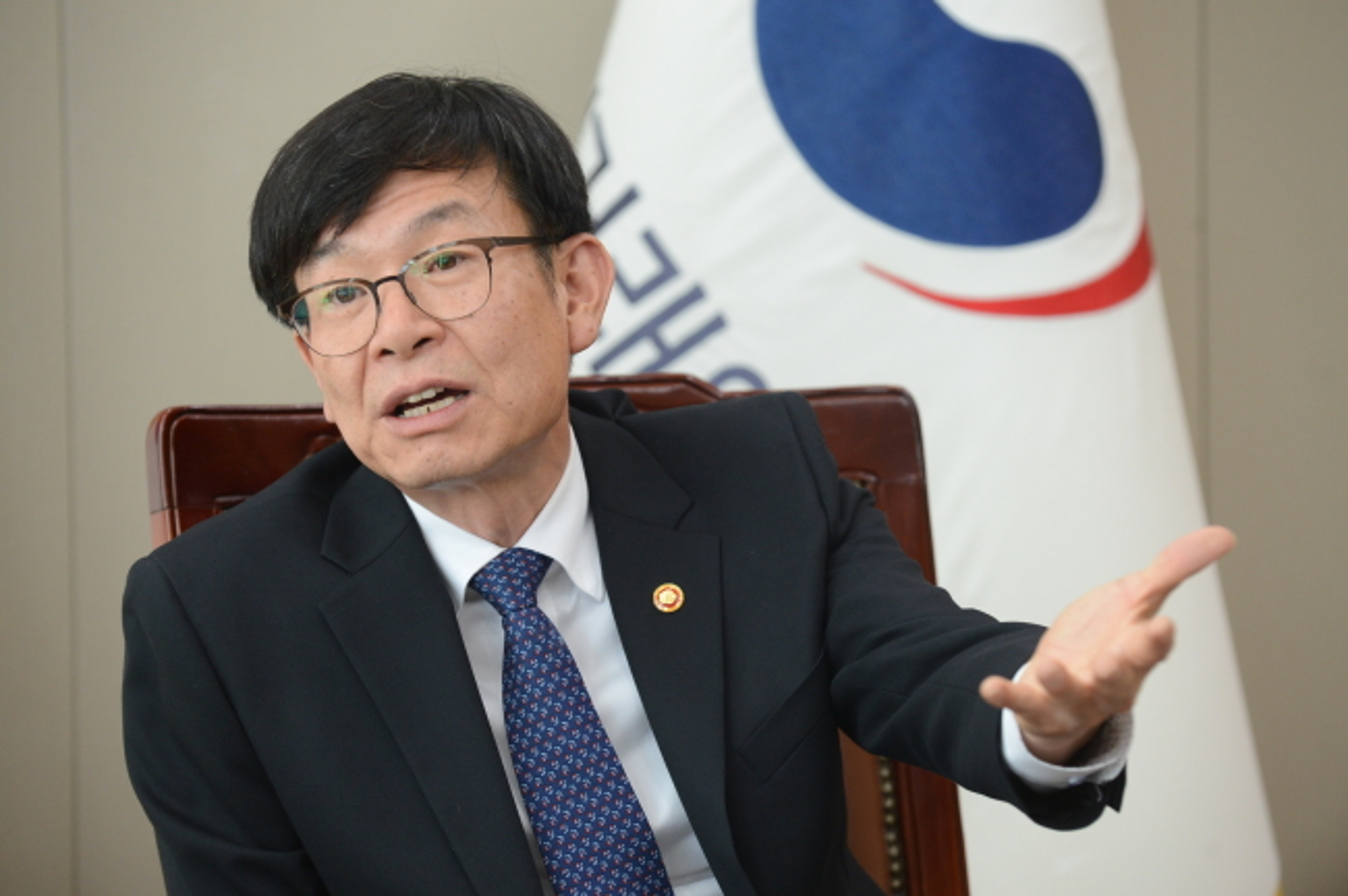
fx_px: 5611
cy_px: 448
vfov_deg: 9.1
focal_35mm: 150
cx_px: 674
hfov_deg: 13.7
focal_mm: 150
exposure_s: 1/125
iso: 1600
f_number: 5
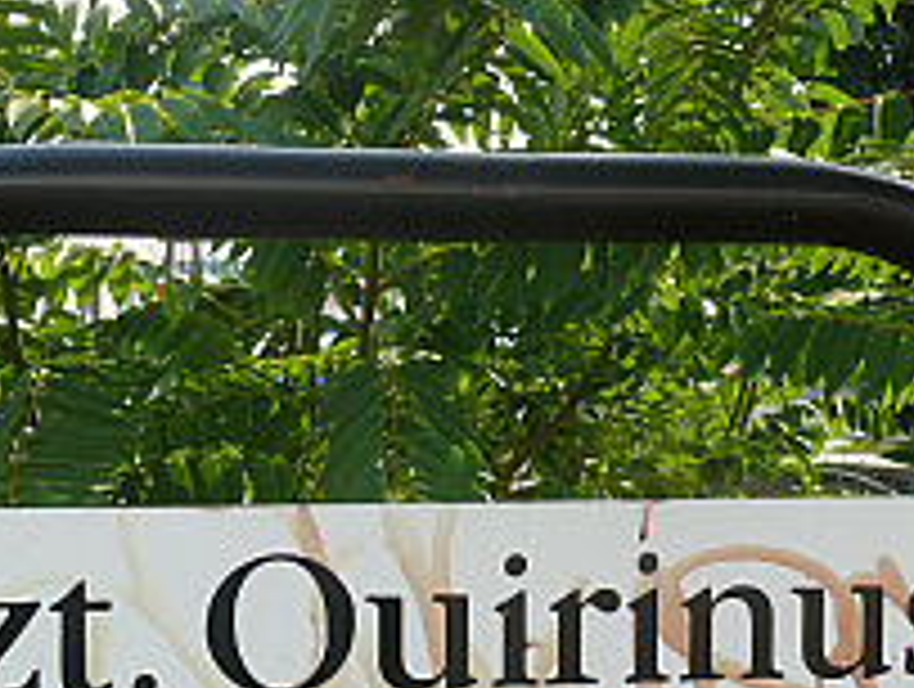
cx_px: 405
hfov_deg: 18.9
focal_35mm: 104
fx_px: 2751
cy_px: 612
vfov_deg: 14.1
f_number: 4
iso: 100
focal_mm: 8.9
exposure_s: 1/200
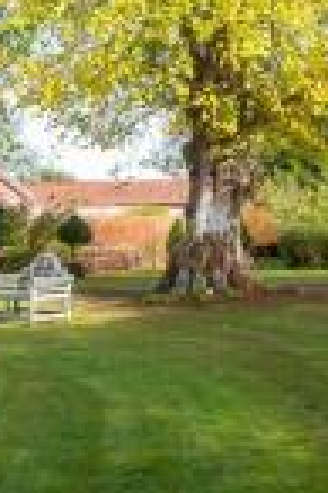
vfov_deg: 40.1
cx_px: 433
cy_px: 187
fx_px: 671
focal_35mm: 49
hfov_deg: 23.9
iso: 160
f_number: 9
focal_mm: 10.3
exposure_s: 1/80
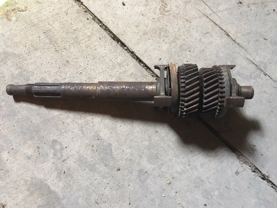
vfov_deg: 48.2
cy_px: 104
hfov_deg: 61.7
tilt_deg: -86.5
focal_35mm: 29
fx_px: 232
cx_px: 138
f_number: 2.2
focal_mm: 4.15
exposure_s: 1/17
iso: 500
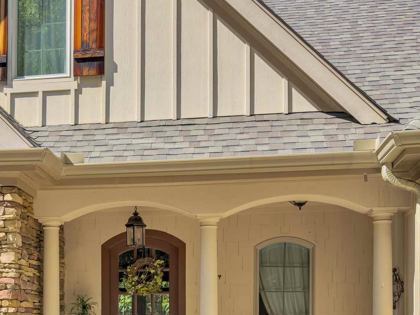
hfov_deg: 35.5
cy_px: 328
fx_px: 643
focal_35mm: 53
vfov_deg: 25.9
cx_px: 112
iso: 64
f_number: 1.8
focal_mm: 6.76
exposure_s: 1/2000
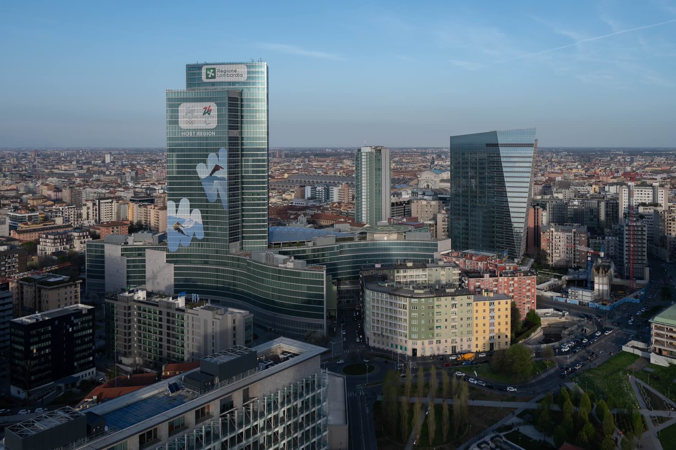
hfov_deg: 73.8
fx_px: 450
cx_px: 338
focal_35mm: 24
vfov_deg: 53.1
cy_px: 225
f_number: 8
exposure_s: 1/250
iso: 200
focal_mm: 24
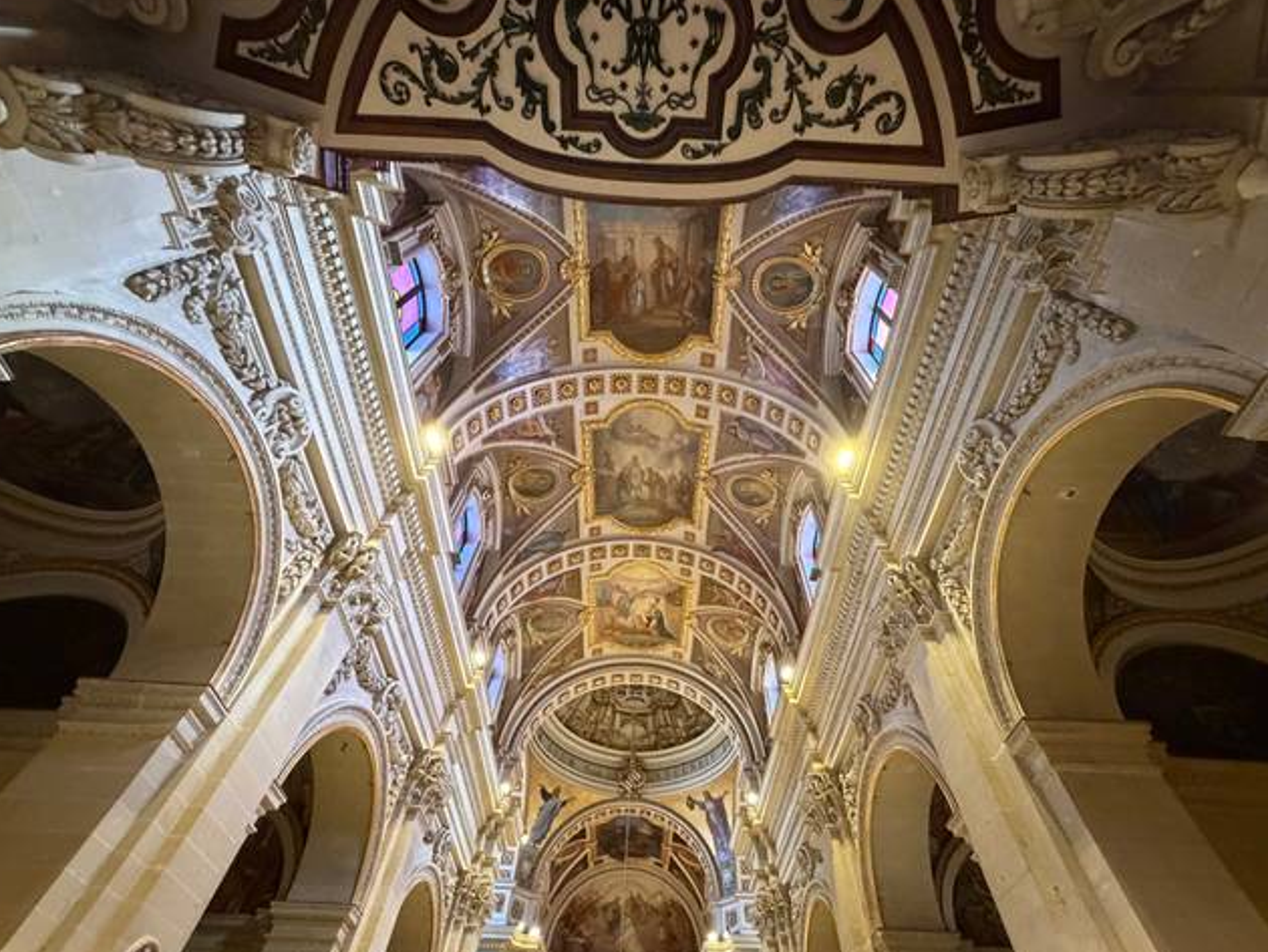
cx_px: 660
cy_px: 511
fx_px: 586
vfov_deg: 78.0
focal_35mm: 16
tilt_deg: +54.3
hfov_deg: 94.4
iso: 1000
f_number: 2.2
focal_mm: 2.22
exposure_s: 1/50
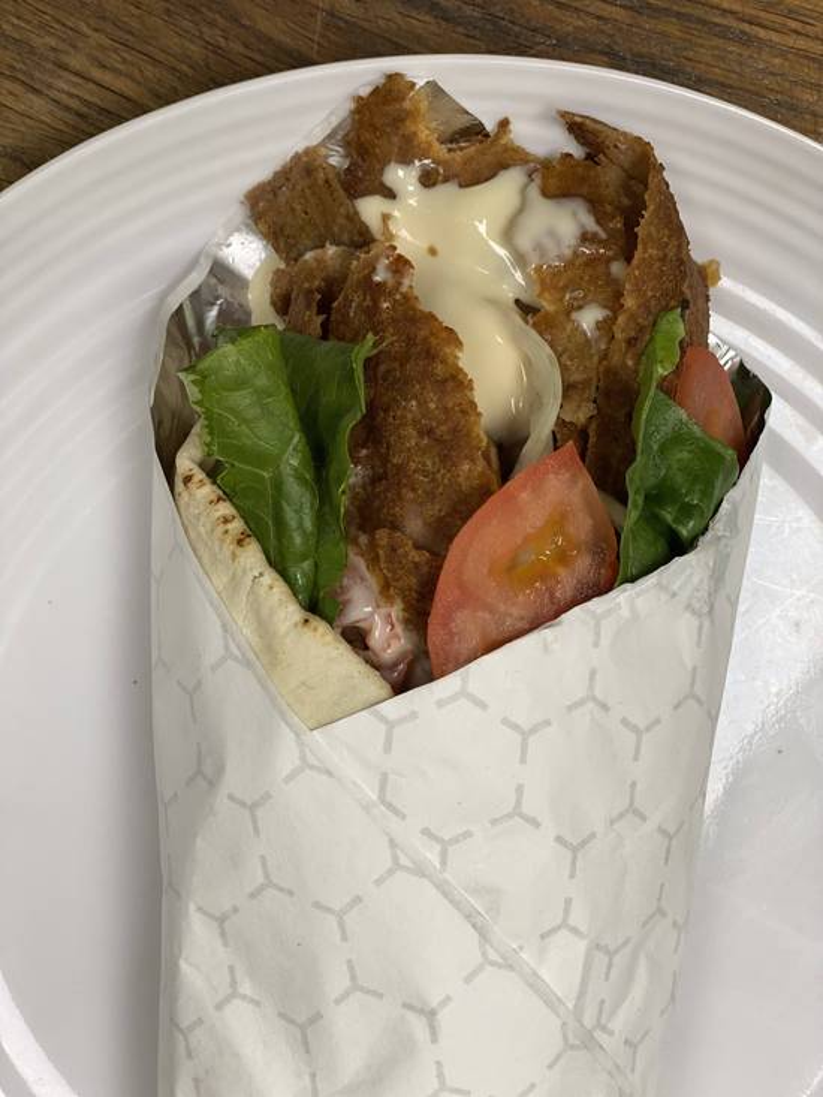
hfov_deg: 28.0
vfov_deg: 36.8
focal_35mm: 52
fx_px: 1648
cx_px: 412
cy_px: 548
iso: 100
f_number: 2
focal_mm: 6
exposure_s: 1/120
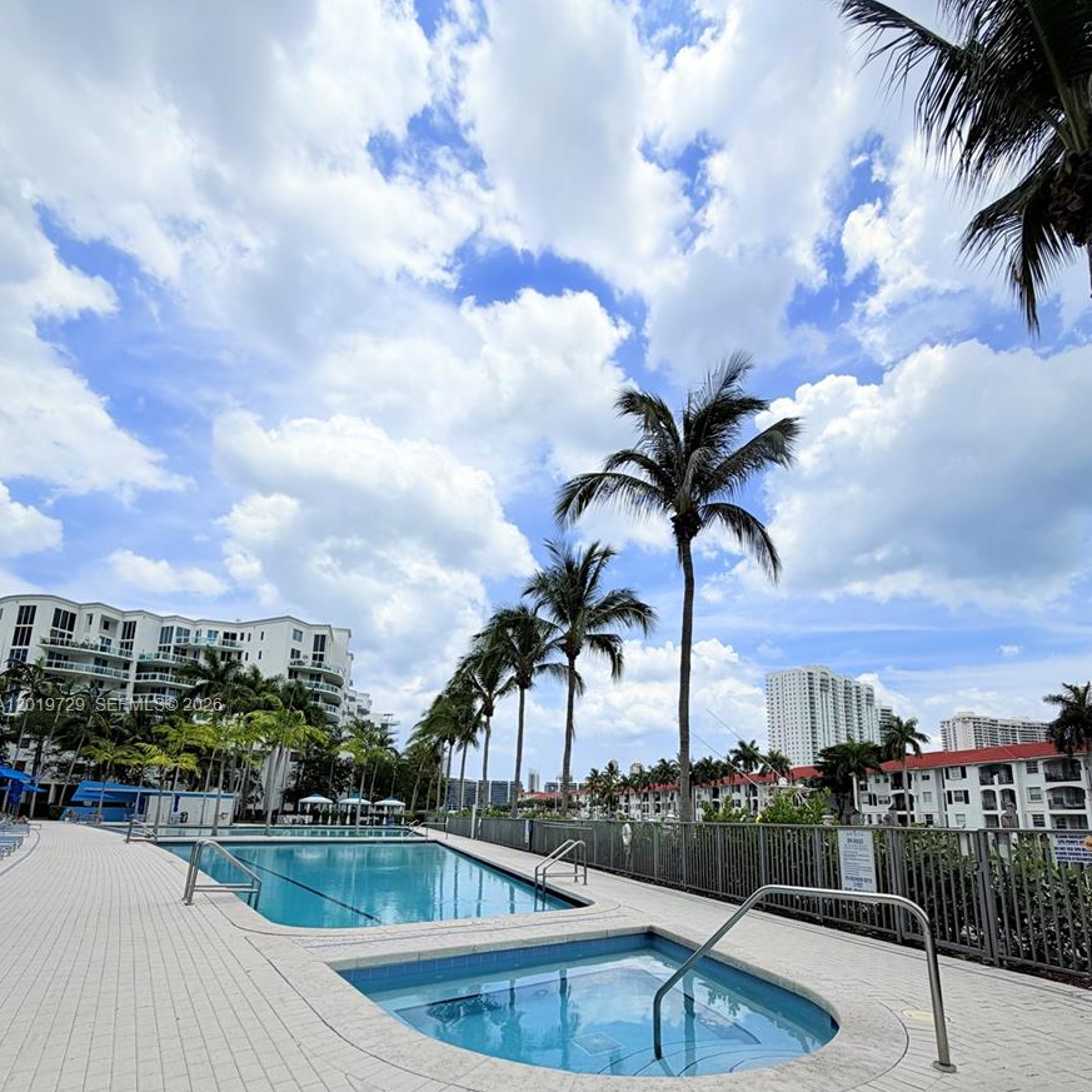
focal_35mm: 17
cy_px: 707
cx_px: 554
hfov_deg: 84.0
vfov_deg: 81.8
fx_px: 607
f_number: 2.2
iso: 20
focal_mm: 2.22
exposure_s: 1/2165
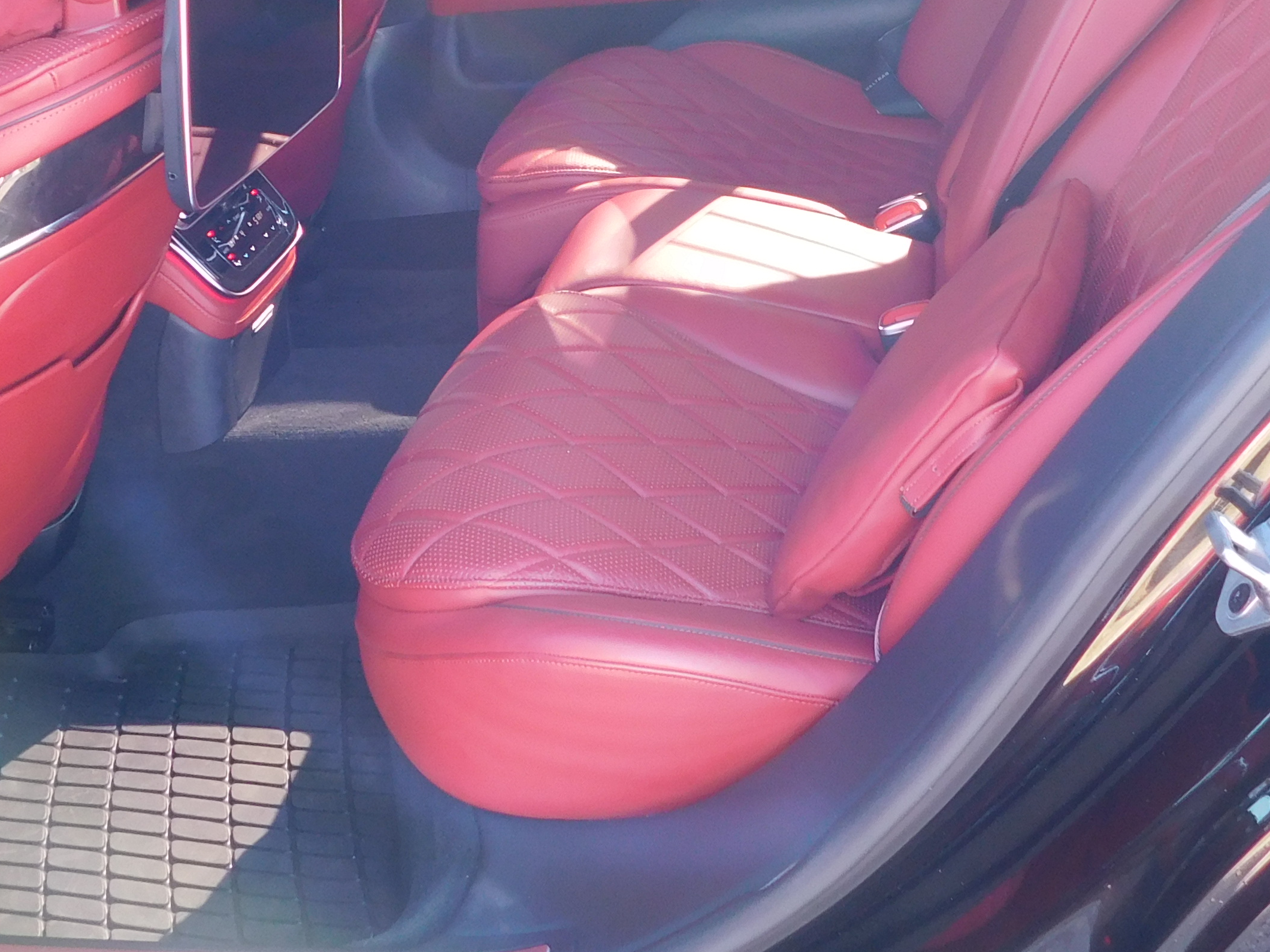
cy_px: 187
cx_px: 653
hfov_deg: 38.2
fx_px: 1834
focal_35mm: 50
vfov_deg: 28.5
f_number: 3
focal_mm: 4
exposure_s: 1/30
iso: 125
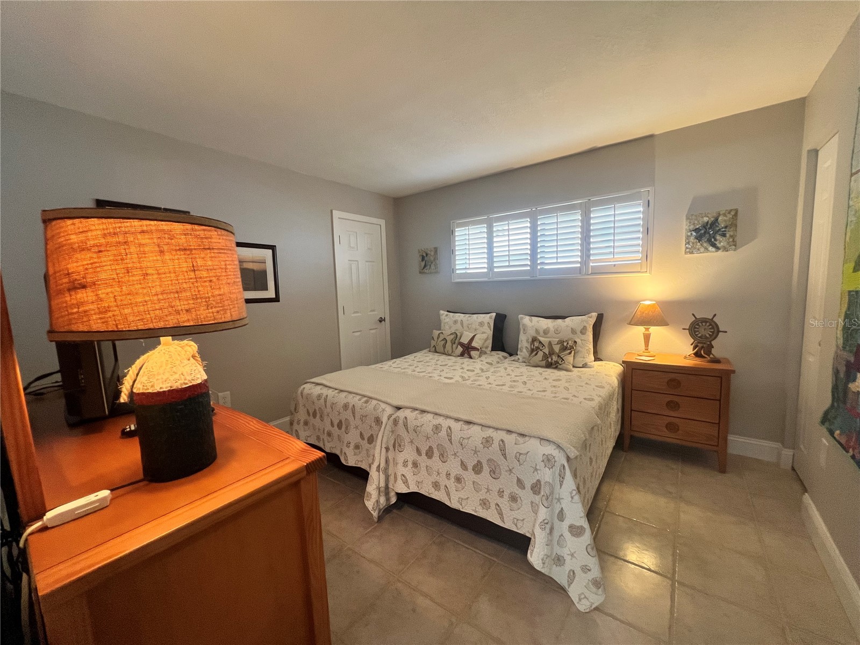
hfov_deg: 106.2
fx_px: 323
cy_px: 322
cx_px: 430
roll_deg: +1.9
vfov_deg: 89.9
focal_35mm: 13
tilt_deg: -5.5
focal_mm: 1.57
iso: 250
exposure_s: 1/60
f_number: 1.8
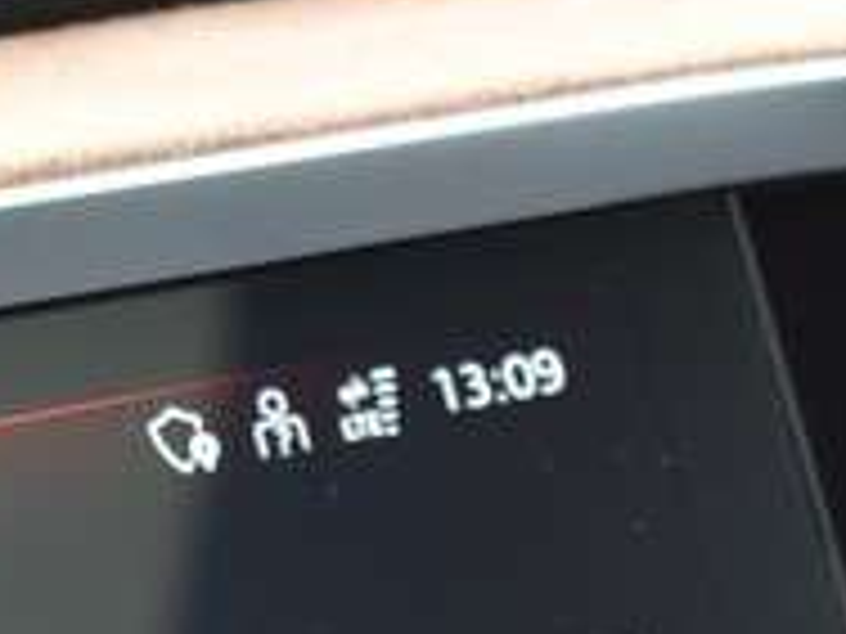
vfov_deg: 4.9
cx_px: -346
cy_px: 1255
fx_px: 7307
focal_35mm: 299
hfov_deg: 6.6
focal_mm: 38
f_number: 4.8
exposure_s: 1/60
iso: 450
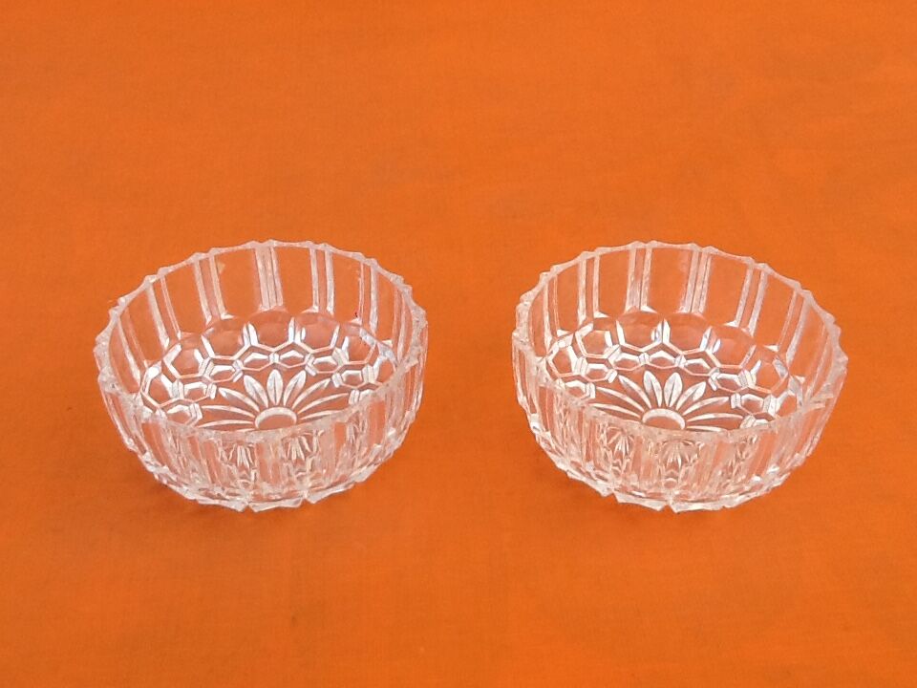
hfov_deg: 42.9
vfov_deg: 32.9
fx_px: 1166
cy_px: 344
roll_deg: +2.6
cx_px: 458
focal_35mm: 44
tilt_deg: -38.0
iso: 40
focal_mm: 2.03
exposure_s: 1/235
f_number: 2.4
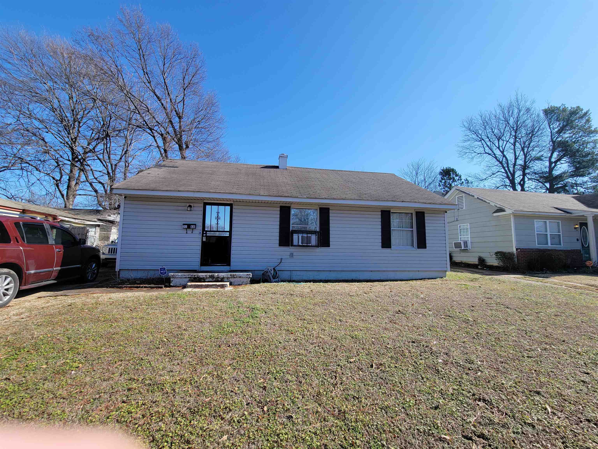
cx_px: 299
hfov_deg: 106.2
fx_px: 225
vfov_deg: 89.9
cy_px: 224
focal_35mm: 13
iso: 50
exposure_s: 1/1067
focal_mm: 2.2
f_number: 2.2
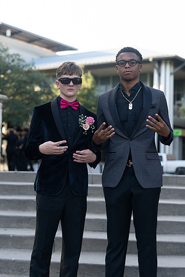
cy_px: 138
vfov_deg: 28.8
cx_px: 92
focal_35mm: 70
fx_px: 540
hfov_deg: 19.5
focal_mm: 70
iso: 320
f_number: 3.5
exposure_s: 1/320
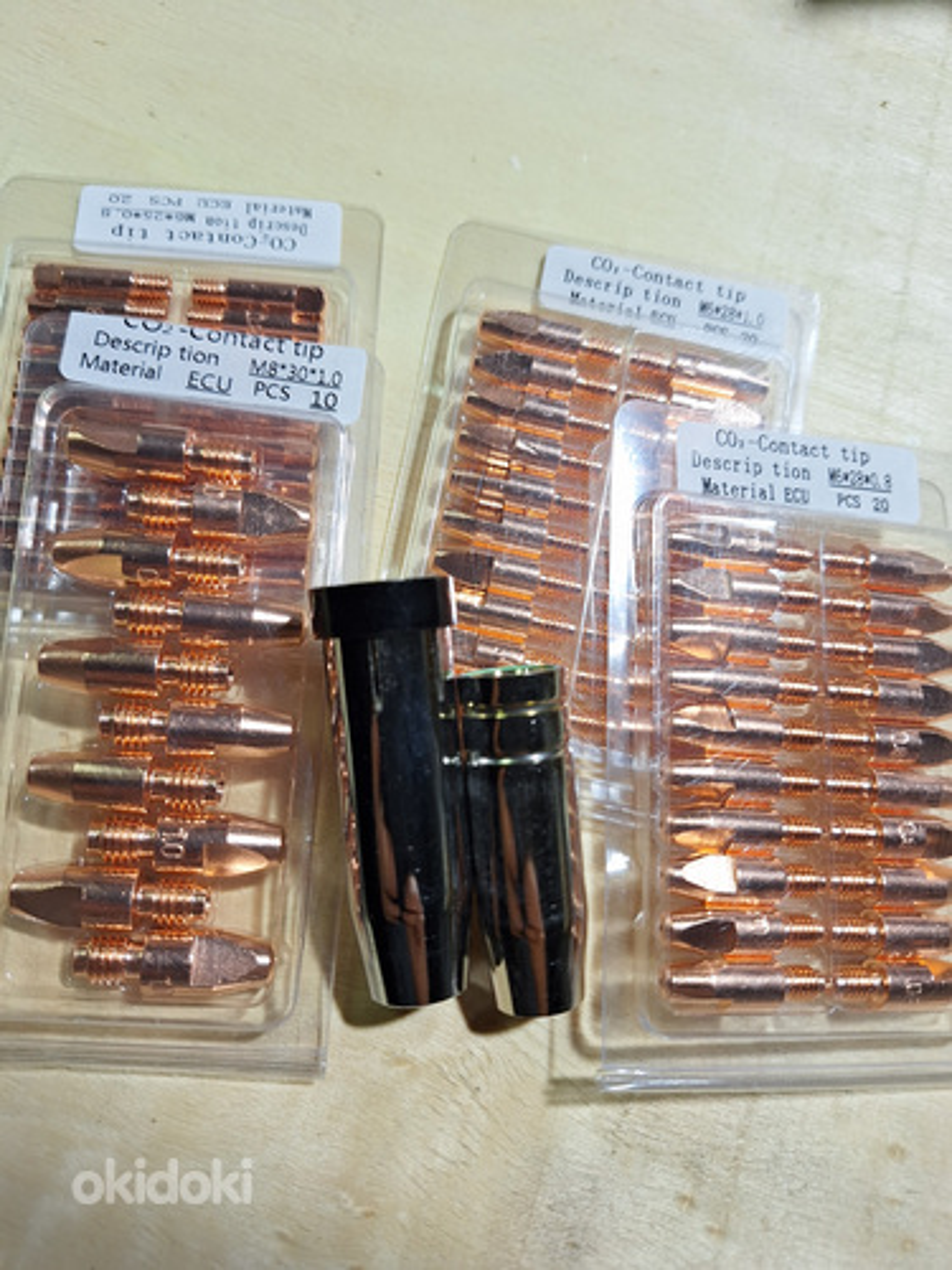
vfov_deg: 73.9
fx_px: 843
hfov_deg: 58.9
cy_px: 635
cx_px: 476
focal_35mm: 23
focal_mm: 5.54
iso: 50
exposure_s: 1/100
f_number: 1.8
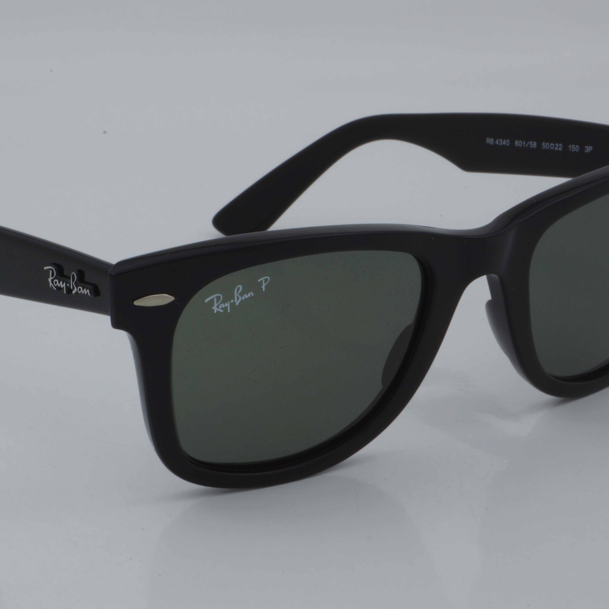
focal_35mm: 96
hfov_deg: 18.1
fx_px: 1911
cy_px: 304
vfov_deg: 18.1
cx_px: 273
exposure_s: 1/4
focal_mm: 50
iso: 100
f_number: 32
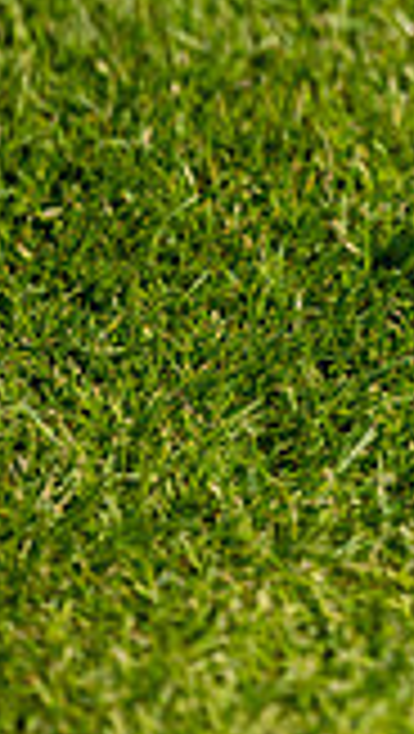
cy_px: -52
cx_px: 1242
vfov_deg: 1.9
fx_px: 21743
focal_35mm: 1117
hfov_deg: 1.1
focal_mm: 300
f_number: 4
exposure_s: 1/1250
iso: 160
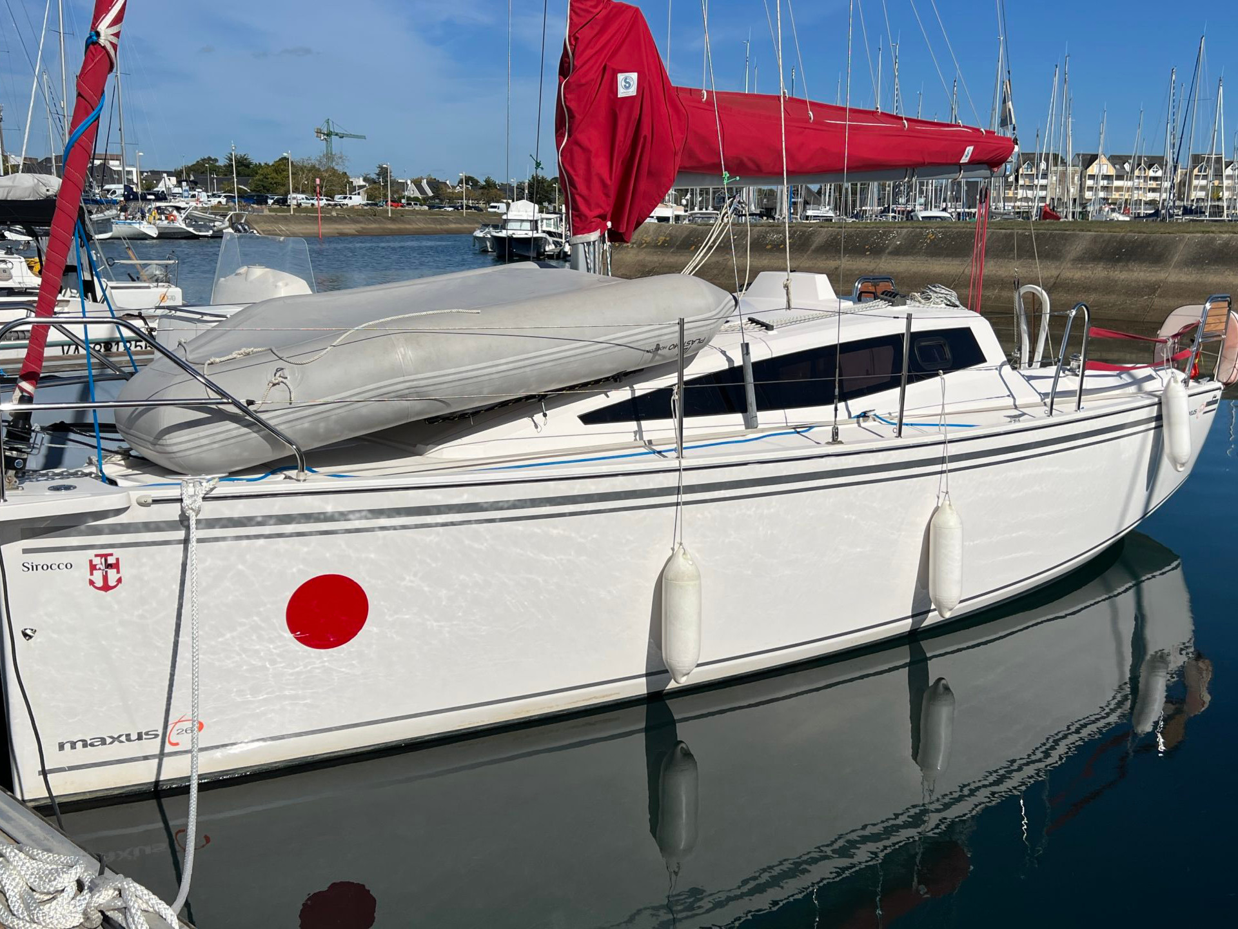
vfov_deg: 53.1
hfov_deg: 67.3
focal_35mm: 26
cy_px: 464
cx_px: 619
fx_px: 930
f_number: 1.5
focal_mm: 5.7
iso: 50
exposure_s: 1/12658
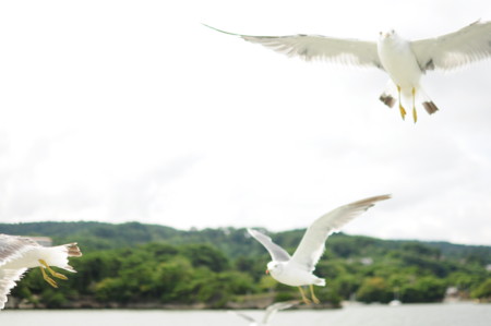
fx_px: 715
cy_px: 163
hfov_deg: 37.9
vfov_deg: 25.7
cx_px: 246
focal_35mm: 52
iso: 250
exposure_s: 1/4000
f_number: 2.2
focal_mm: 35
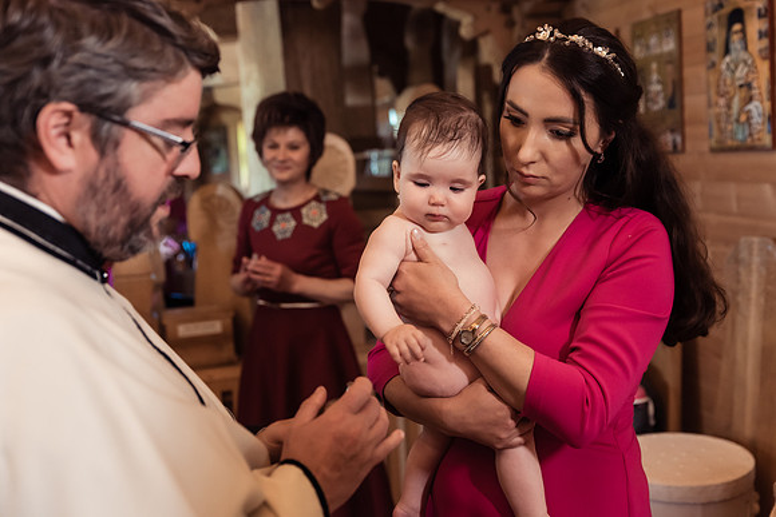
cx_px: 429
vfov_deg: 31.9
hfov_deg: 46.3
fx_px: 905
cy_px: 231
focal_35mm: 42
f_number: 2.8
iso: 1250
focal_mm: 38
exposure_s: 1/125
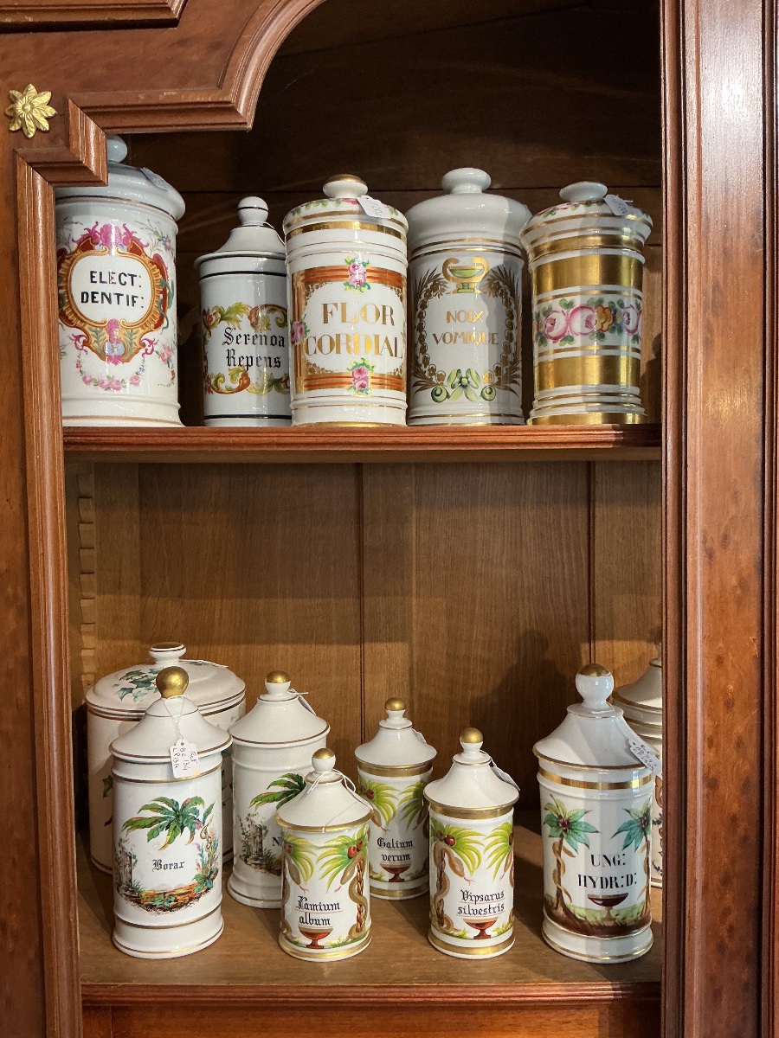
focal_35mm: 29
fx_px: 870
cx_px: 390
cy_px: 519
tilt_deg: -3.2
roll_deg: +0.6
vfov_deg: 61.7
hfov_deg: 48.2
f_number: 1.8
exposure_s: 1/50
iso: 160
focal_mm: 3
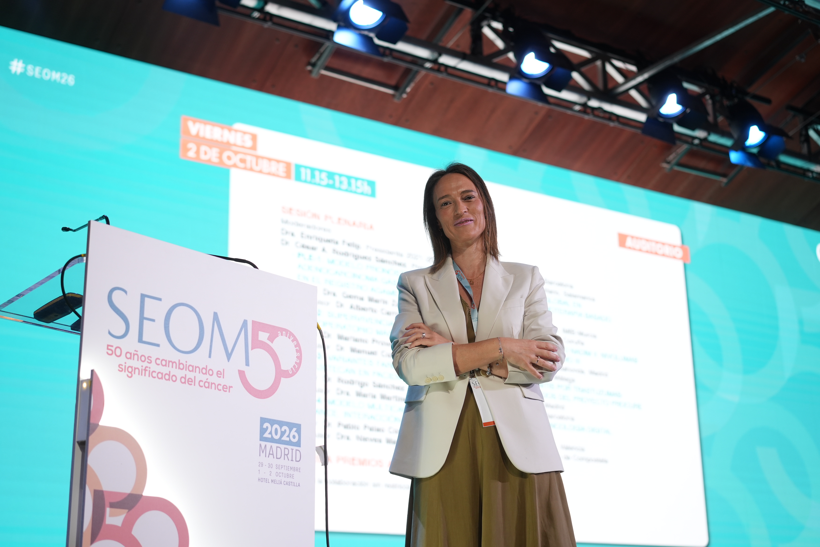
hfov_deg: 36.2
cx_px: 410
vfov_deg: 24.6
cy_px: 274
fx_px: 1253
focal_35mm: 55
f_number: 2.8
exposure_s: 1/200
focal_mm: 55
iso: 640
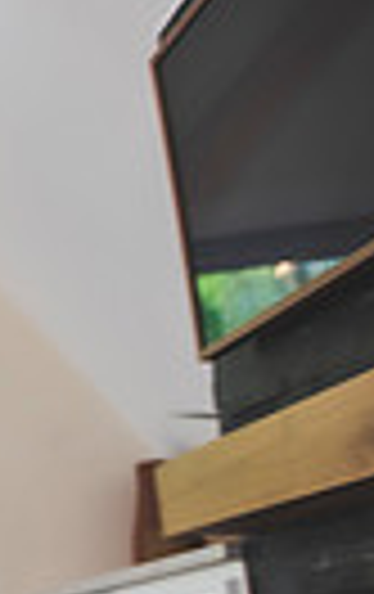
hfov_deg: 9.7
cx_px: -921
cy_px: 540
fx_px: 1088
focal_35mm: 67
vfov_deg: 29.3
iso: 250
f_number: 2.8
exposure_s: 1/200
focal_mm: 14
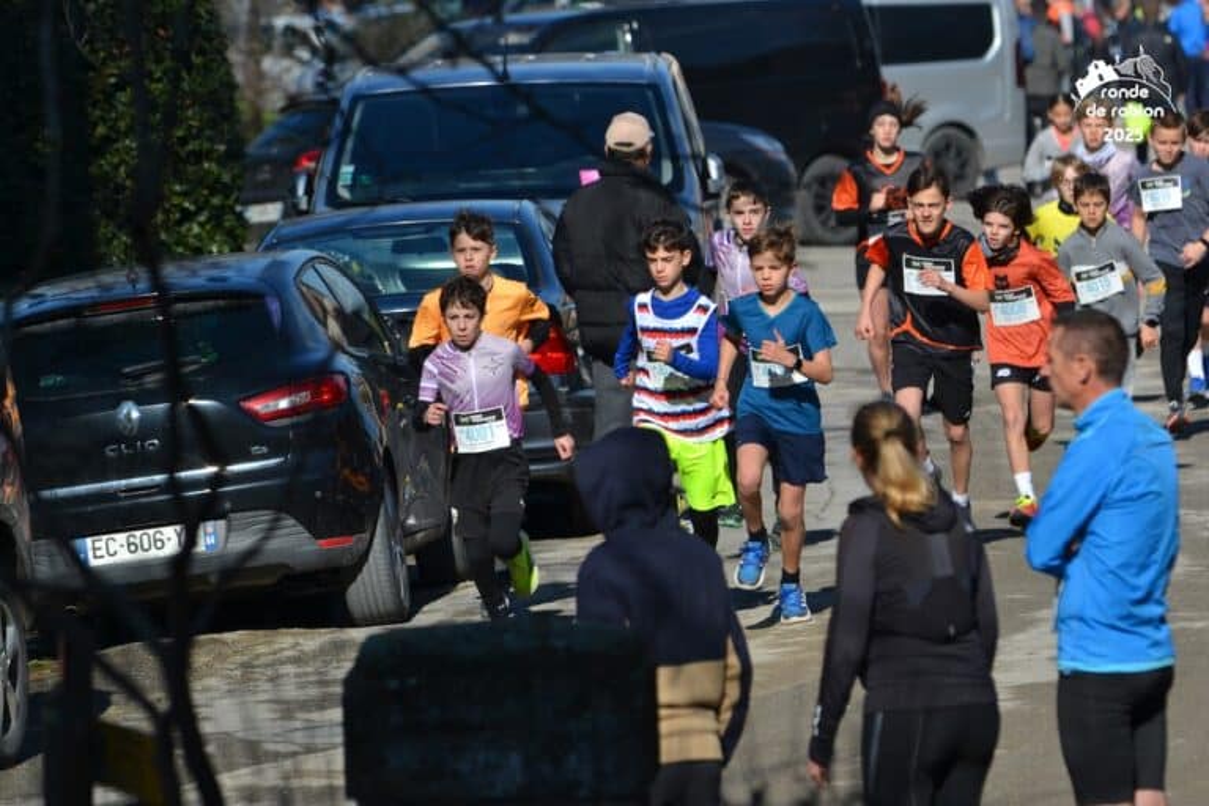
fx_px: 14104
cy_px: 403
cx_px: 604
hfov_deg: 4.9
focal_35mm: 420
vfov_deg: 3.3
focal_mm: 280
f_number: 6.3
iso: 400
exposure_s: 1/1600
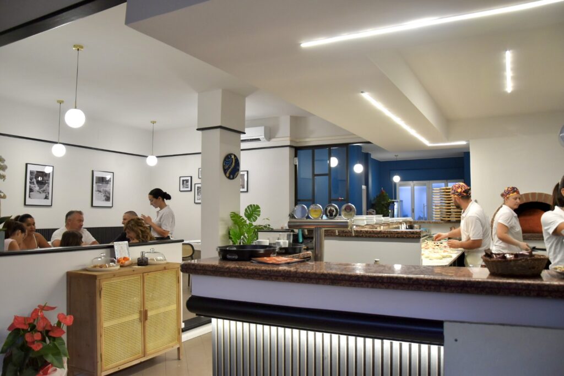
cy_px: 188
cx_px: 282
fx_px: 823
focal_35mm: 52
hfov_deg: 37.8
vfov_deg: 25.8
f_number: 4.5
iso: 900
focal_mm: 35
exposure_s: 1/60
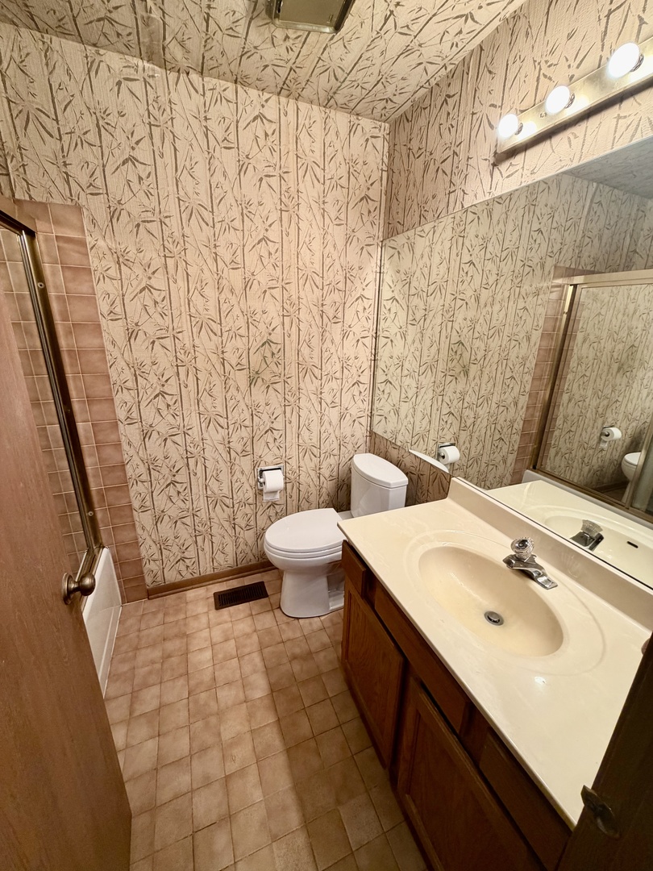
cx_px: 326
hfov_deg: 85.7
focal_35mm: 14
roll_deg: -0.5
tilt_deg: -16.8
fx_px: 352
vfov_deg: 102.1
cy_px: 436
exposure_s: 1/60
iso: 200
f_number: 2.2
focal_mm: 2.22
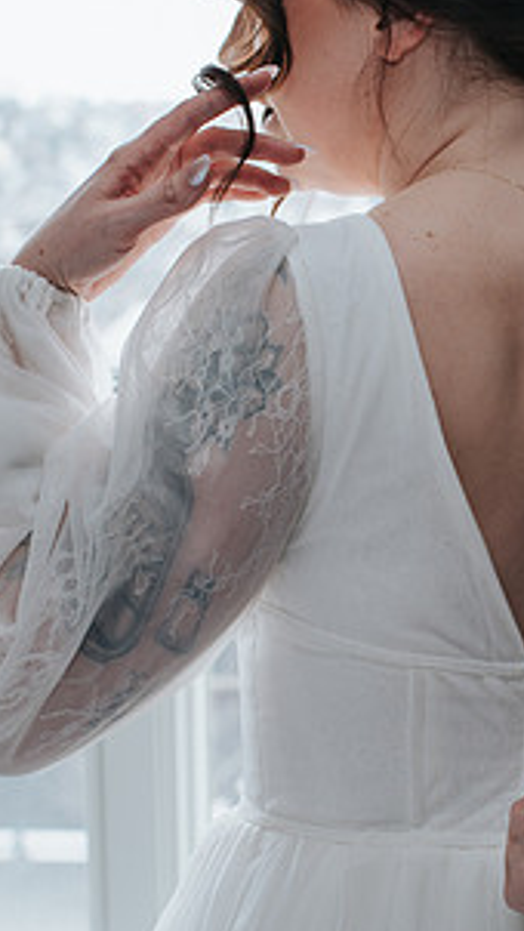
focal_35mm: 82
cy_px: 552
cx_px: 395
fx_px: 2024
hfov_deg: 14.7
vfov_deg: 25.9
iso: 220
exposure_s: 1/200
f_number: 3.5
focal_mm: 35
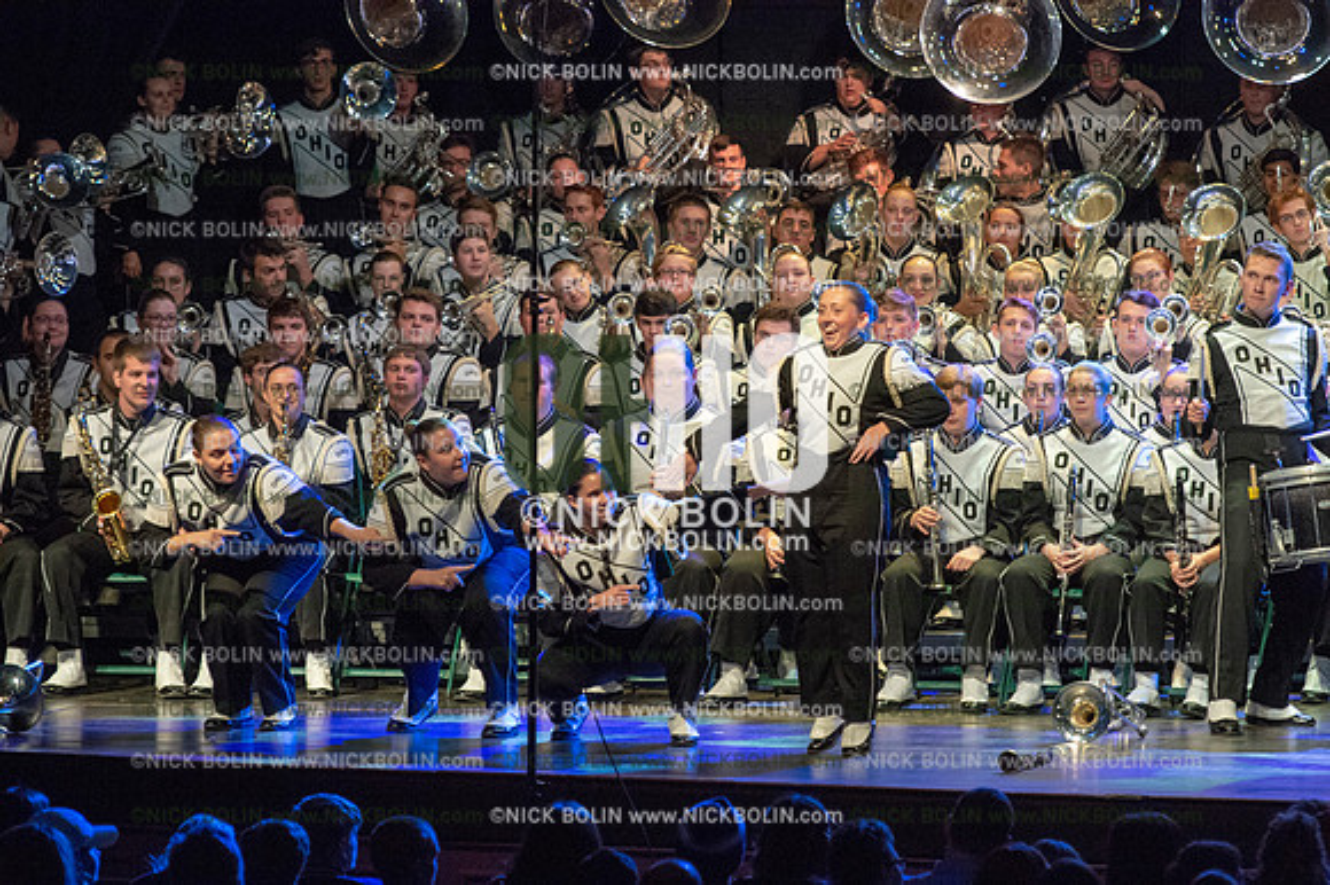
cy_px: 442
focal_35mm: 210
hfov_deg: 9.8
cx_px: 665
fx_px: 7754
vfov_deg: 6.5
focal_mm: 210
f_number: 5.6
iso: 8000
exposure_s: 1/400
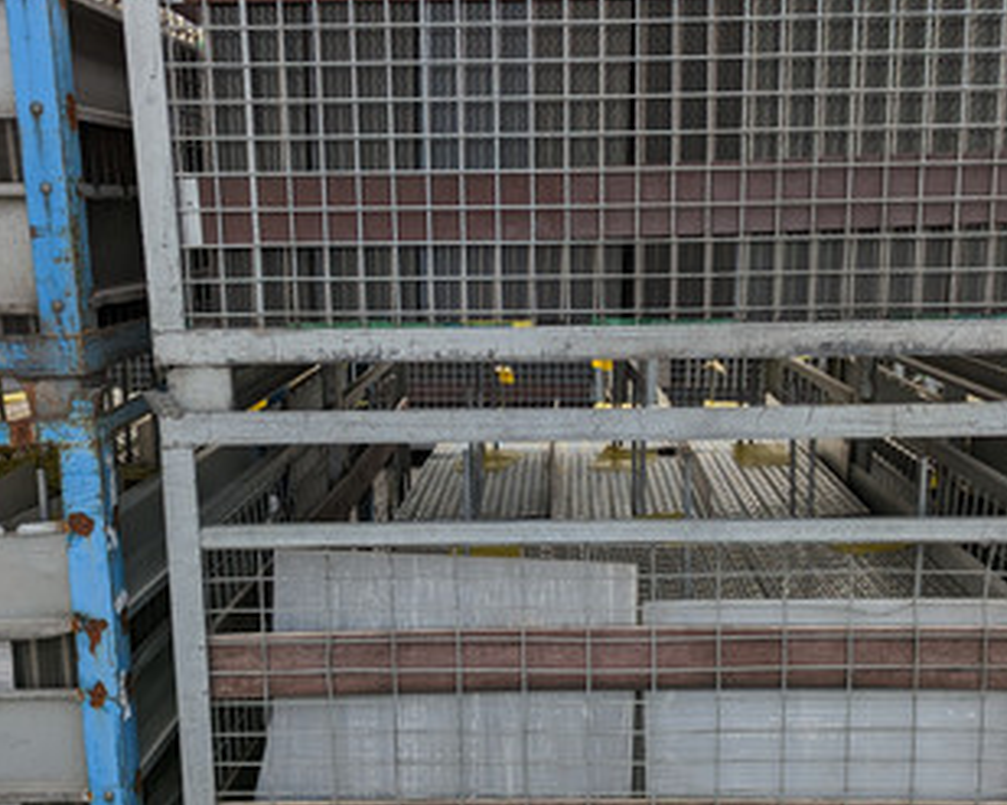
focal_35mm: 38
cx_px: 538
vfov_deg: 39.1
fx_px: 1132
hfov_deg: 47.9
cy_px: 414
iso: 55
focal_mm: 6.81
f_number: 1.85
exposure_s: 1/1550
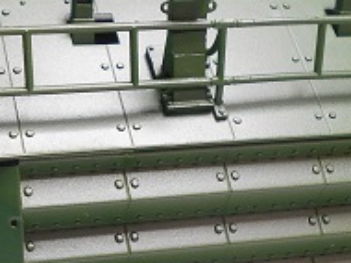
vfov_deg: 16.6
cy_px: 259
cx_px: 102
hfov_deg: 22.4
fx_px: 881
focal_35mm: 87
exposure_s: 1/30
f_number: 3.4
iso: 100
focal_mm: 5.1
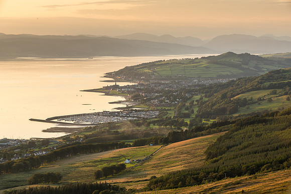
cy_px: 97
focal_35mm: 105
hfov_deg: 19.5
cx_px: 146
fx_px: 849
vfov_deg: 13.0
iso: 64
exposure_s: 1/13
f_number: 14
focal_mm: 105
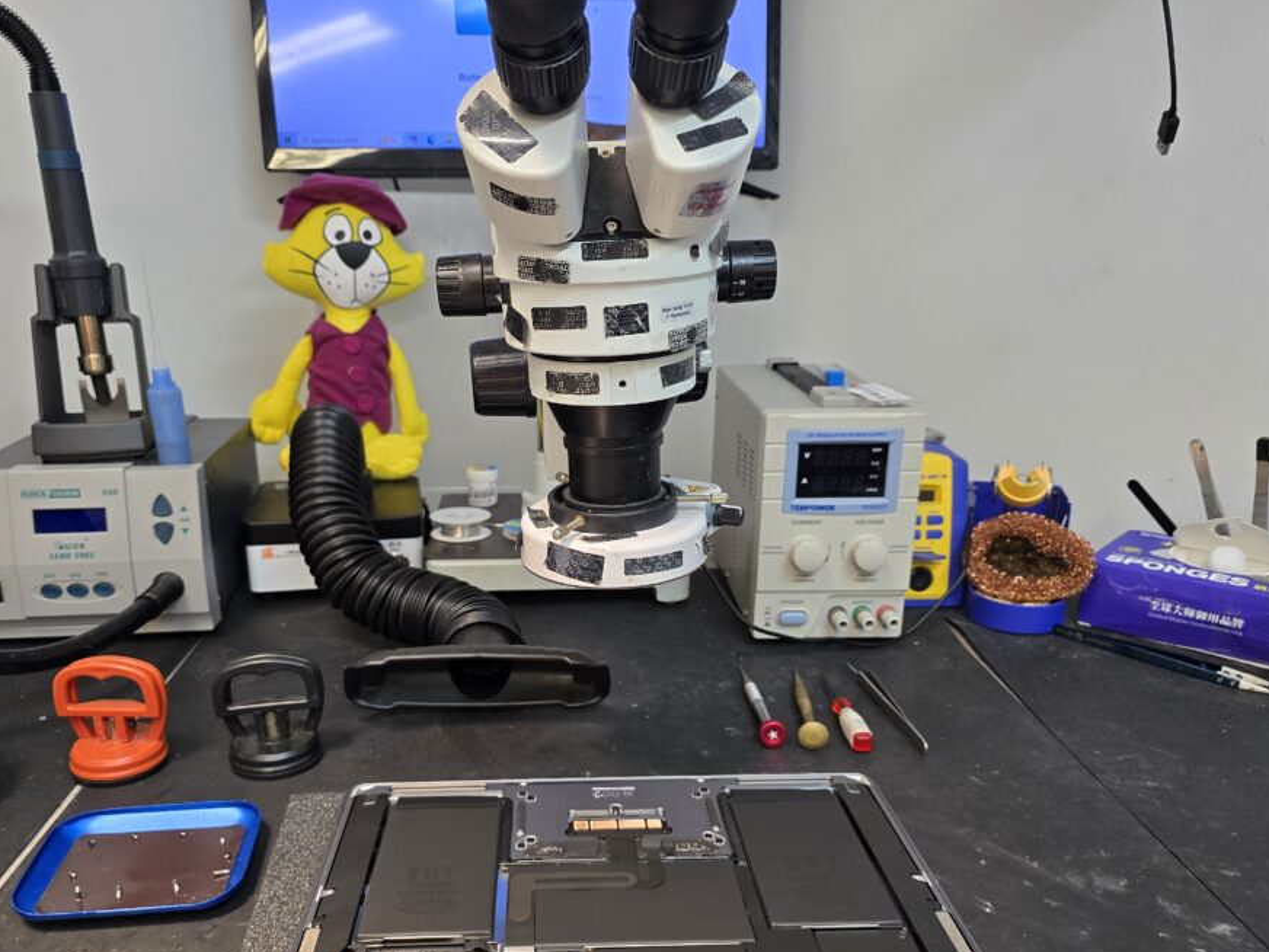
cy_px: 553
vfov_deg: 51.1
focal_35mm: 27
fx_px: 990
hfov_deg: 65.2
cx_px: 579
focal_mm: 6.3
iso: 200
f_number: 1.7
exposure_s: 1/120
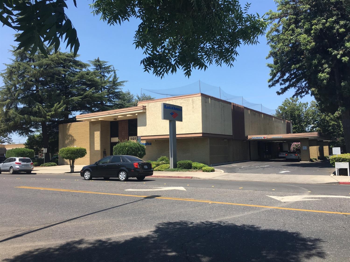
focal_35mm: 29
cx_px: 175
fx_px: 293
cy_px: 131
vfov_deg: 48.2
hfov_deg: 61.7
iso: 25
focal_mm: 4.15
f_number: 2.2
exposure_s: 1/1083
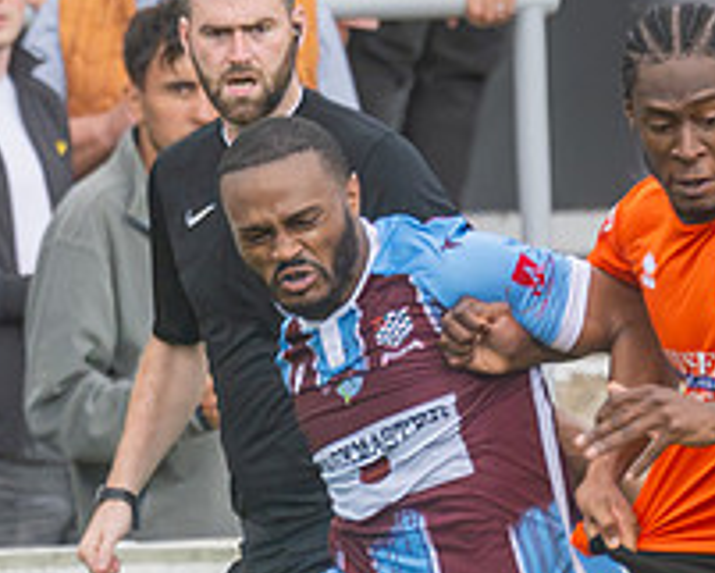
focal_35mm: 1911
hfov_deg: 1.0
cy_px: 434
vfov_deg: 0.8
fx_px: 40459
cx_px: 448
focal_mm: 250
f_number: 2.8
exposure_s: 1/1250
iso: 640
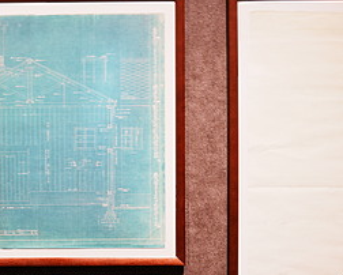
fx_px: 917
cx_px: 16
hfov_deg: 20.6
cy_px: 242
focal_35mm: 90
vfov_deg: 16.8
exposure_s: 1/5
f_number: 3.2
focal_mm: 31.1
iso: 125
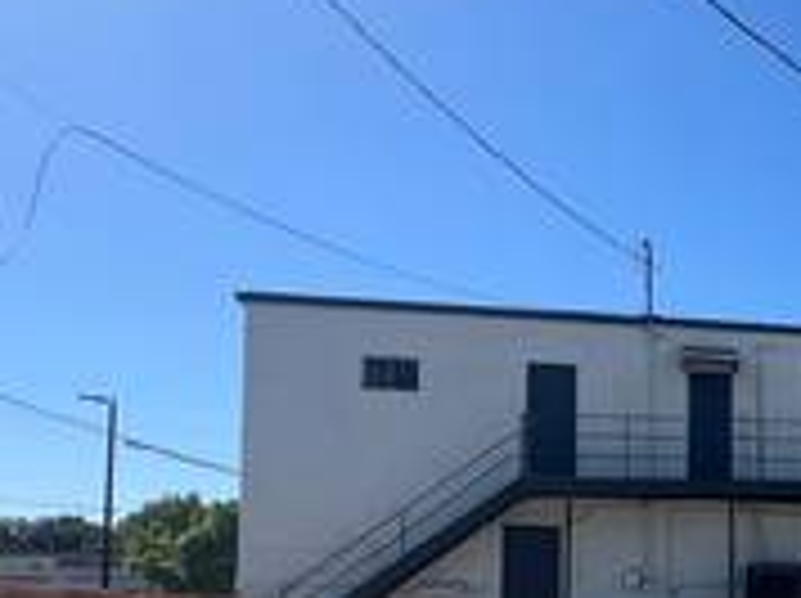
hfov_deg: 39.5
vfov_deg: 34.4
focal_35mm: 39
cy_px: 553
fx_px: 901
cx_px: 875
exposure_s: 1/1357
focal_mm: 1.57
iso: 32
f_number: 1.8
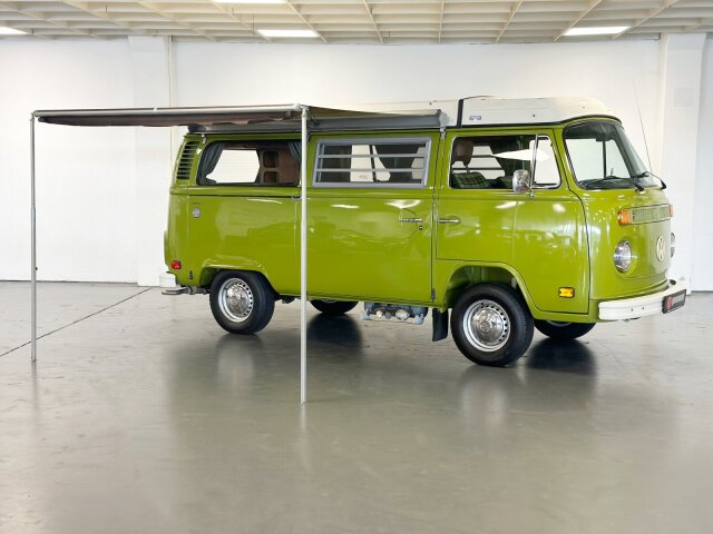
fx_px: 989
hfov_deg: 39.7
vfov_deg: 30.3
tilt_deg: -6.2
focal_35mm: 48
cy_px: 267
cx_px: 356
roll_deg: -0.3
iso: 100
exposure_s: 1/121
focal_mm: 6.86
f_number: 1.78
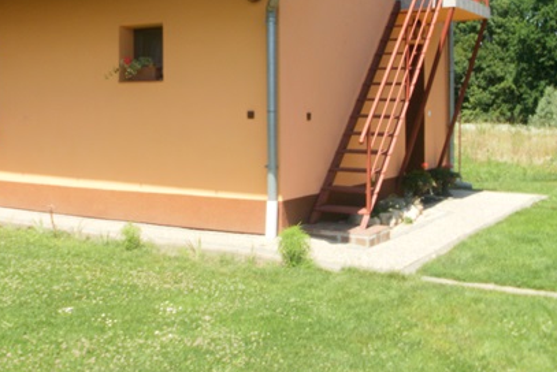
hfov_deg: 40.1
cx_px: 218
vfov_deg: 27.3
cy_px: 114
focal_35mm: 49
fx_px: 759
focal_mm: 6.3
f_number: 5.6
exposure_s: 1/250
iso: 100
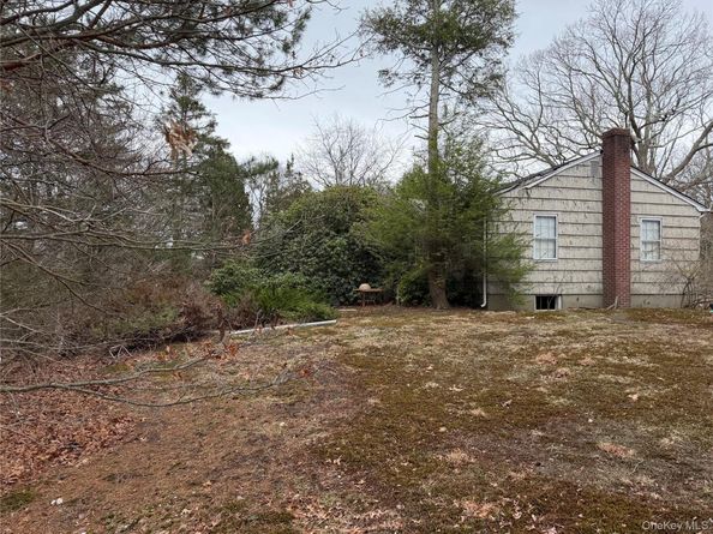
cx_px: 356
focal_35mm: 24
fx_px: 494
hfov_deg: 71.6
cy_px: 267
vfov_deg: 56.8
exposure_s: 1/1122
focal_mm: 6.76
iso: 100
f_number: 1.78
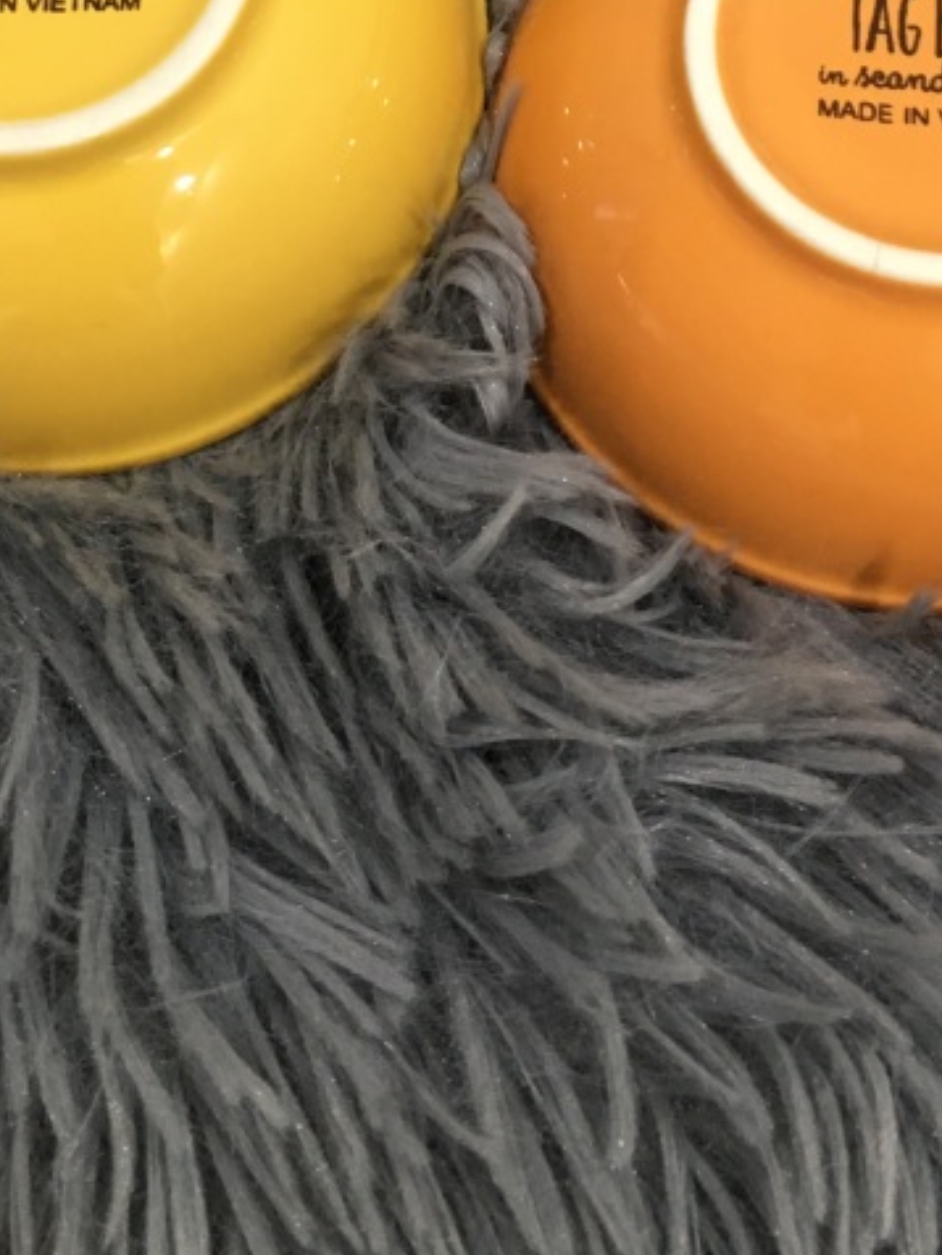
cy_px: -176
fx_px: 2648
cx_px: 442
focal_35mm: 73
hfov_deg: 20.2
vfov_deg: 24.6
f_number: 2.2
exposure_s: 1/33
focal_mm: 4.15
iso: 125
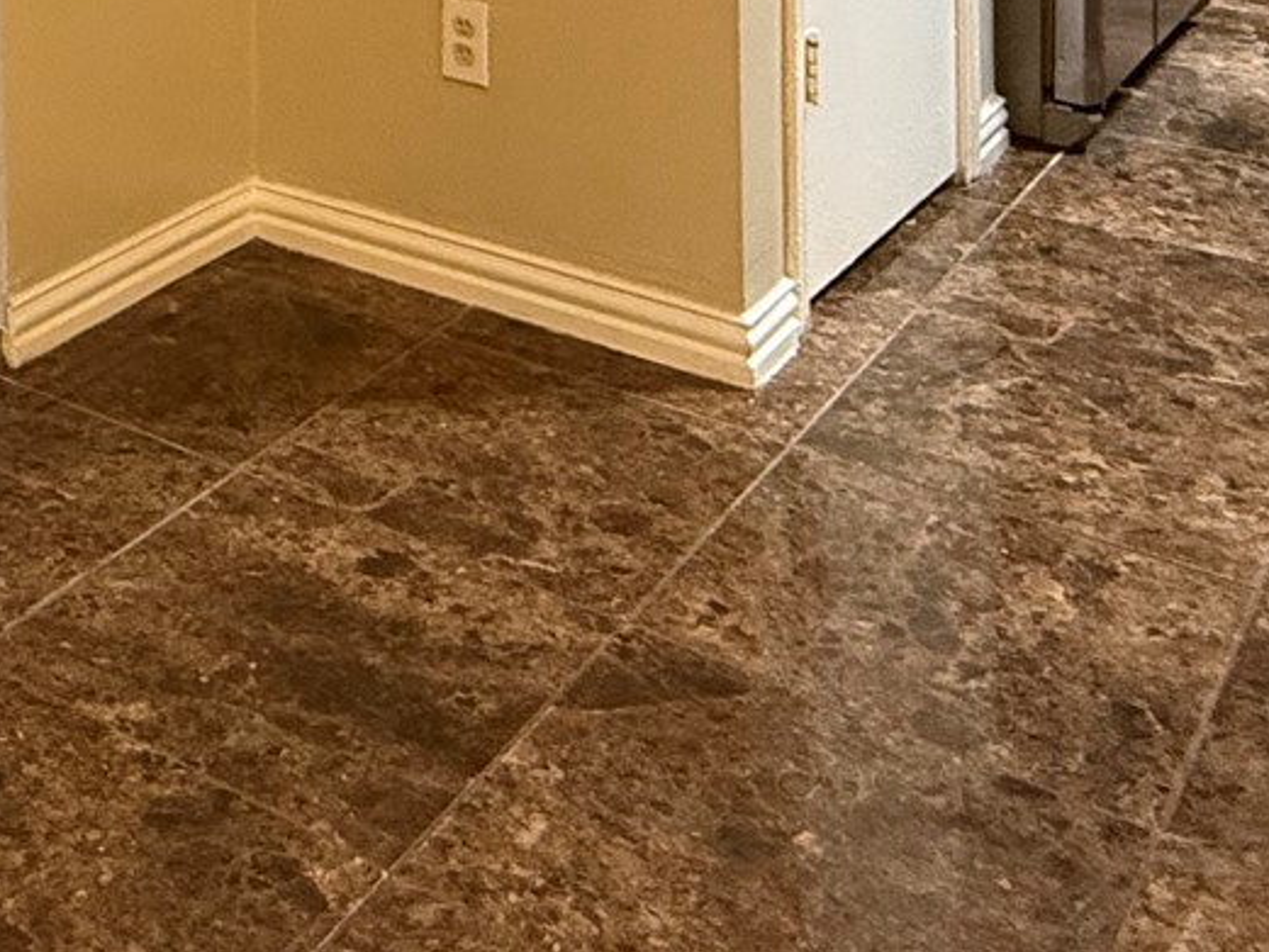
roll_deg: +0.7
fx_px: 2017
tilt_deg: -1.2
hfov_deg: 31.8
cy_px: -506
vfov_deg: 21.8
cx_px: -46
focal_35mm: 55
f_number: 2.2
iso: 400
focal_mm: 2.22
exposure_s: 1/60
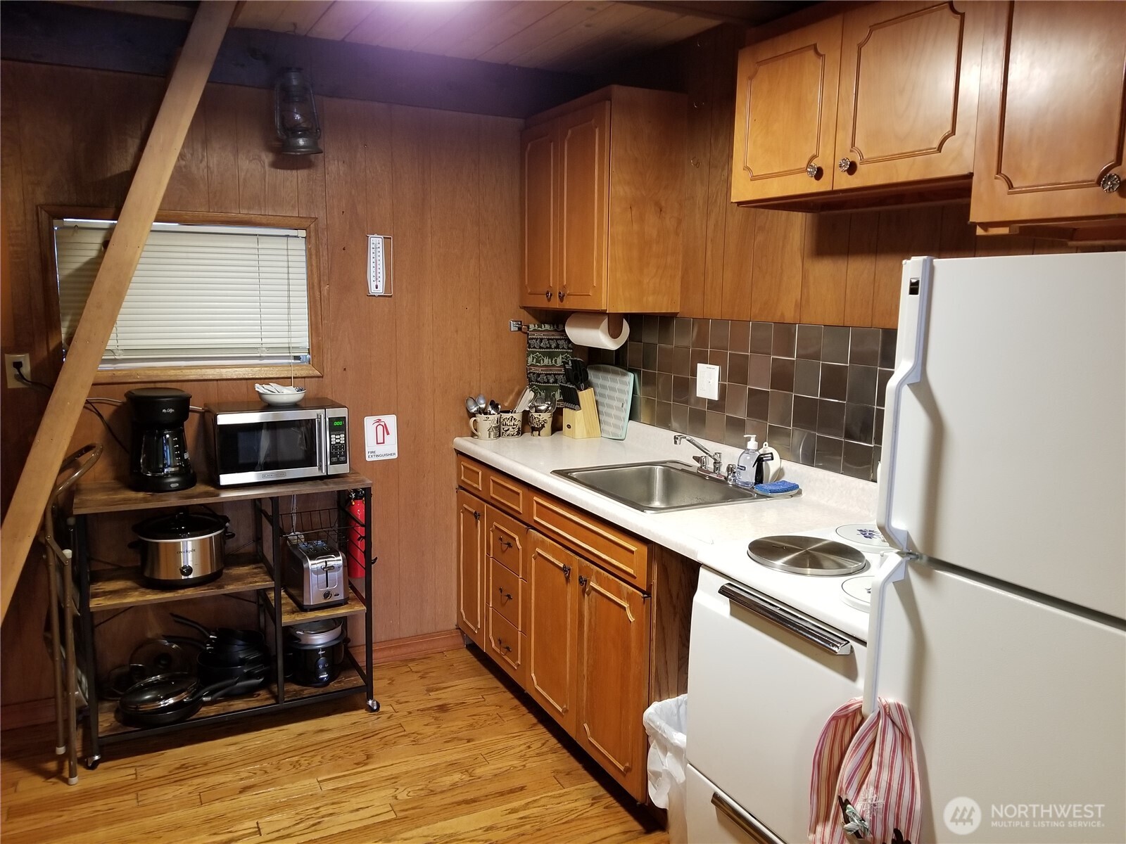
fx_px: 846
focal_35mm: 26
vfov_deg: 53.1
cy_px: 422
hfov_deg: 67.3
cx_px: 563
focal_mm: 4.25
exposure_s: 1/17
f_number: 1.7
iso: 200
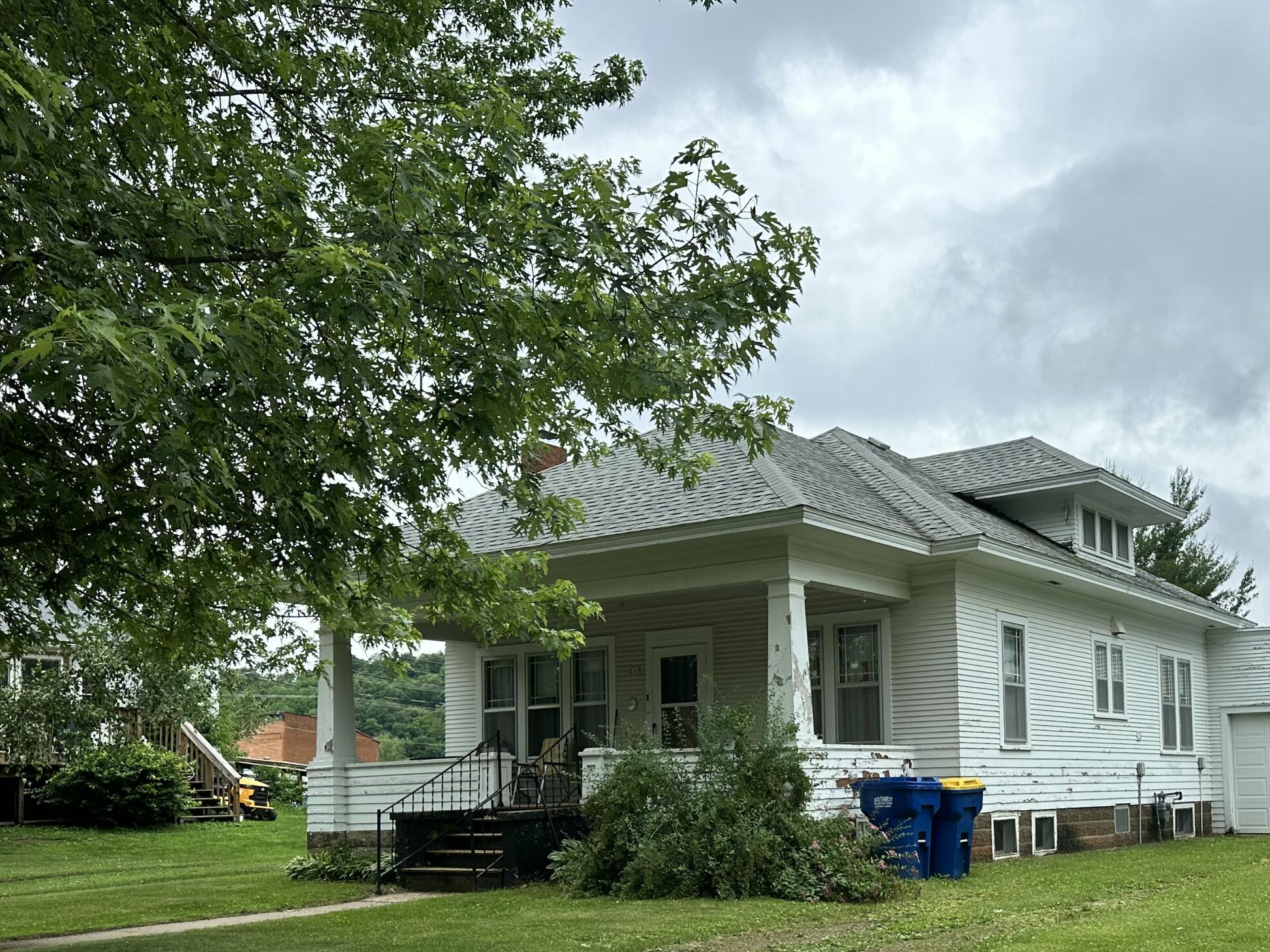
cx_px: 890
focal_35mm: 37
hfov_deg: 48.9
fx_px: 1357
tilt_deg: +3.9
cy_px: 710
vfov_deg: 37.7
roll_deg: +1.7
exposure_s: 1/2809
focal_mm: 6.86
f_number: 1.78
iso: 80
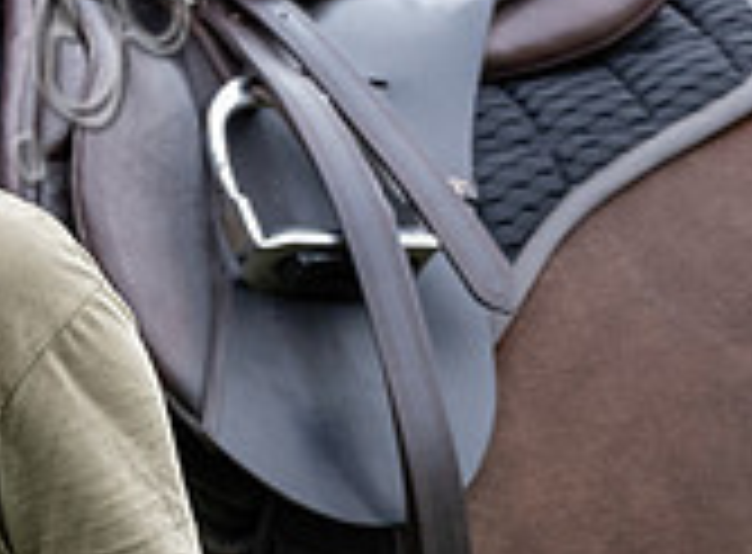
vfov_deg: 0.5
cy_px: 467
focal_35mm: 2742
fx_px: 59184
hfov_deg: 0.7
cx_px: -93
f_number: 4.5
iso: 1000
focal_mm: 500
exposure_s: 1/1000
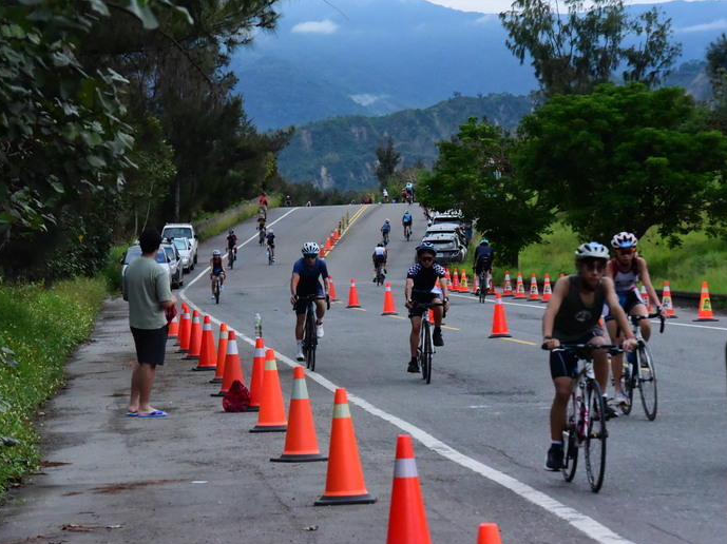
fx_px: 3317
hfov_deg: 12.5
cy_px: 274
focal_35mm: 158
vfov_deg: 9.4
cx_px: 322
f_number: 11
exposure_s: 1/4000
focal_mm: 145
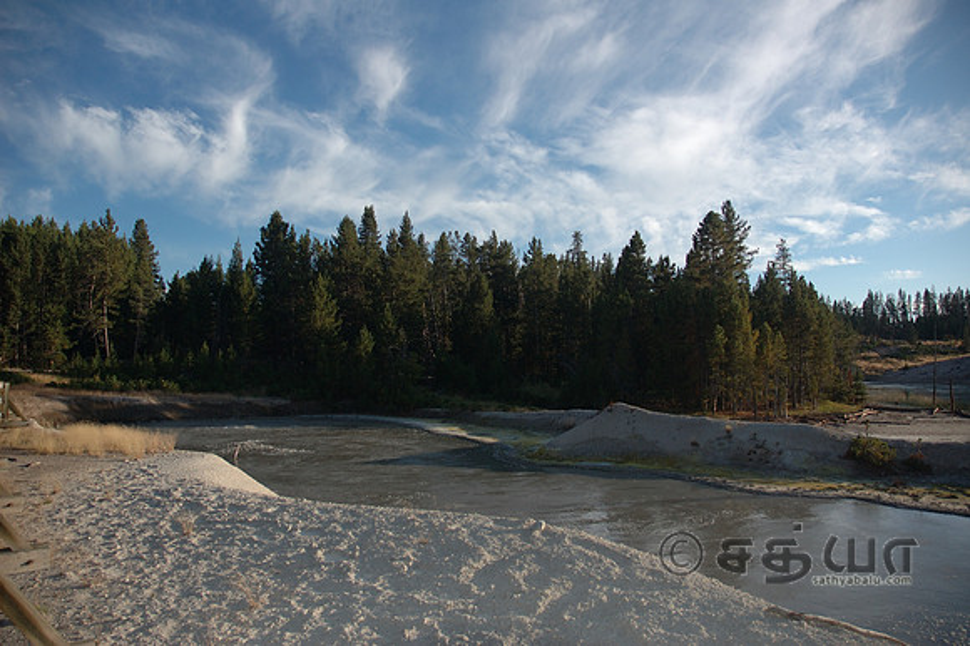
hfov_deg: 67.4
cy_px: 323
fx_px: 727
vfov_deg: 47.9
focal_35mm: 27
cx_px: 485
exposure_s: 1/320
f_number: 3.5
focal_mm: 18
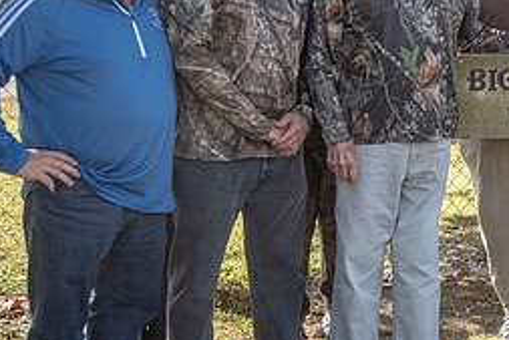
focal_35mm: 78
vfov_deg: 17.5
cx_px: 535
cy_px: 114
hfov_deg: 24.5
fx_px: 1103
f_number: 6.3
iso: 400
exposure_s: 1/250
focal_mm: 34
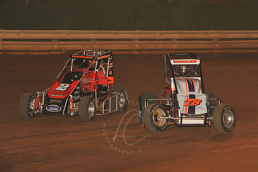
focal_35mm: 125
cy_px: 86
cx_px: 129
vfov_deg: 11.0
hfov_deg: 16.4
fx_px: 896
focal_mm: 125
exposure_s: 1/320
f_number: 7.1
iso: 1000
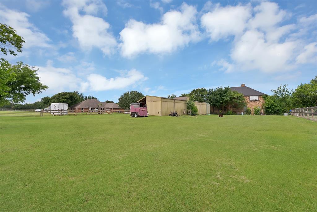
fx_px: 123
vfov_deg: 81.3
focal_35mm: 14
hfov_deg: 104.2
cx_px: 158
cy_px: 106
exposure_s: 1/320
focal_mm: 14
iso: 640
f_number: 9
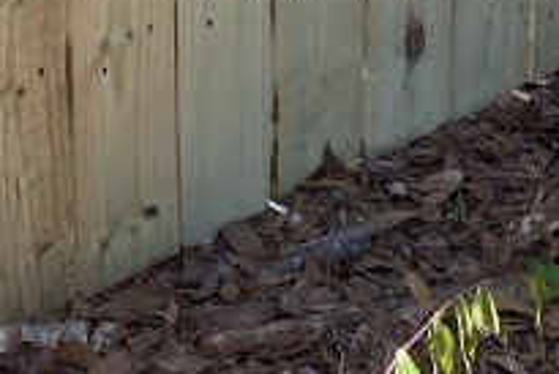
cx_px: 0
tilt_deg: -15.7
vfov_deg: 9.0
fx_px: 2098
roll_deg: +3.6
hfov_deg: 14.9
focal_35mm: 135
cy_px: -587
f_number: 1.8
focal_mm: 4.25
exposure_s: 1/121
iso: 80
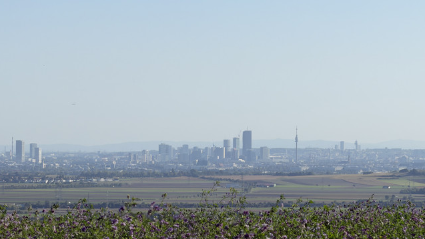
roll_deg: +0.2
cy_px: 144
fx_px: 2467
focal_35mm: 219
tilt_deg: -0.3
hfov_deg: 9.8
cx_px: 212
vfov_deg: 5.5
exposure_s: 1/745
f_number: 2.8
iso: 20
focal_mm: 16.89
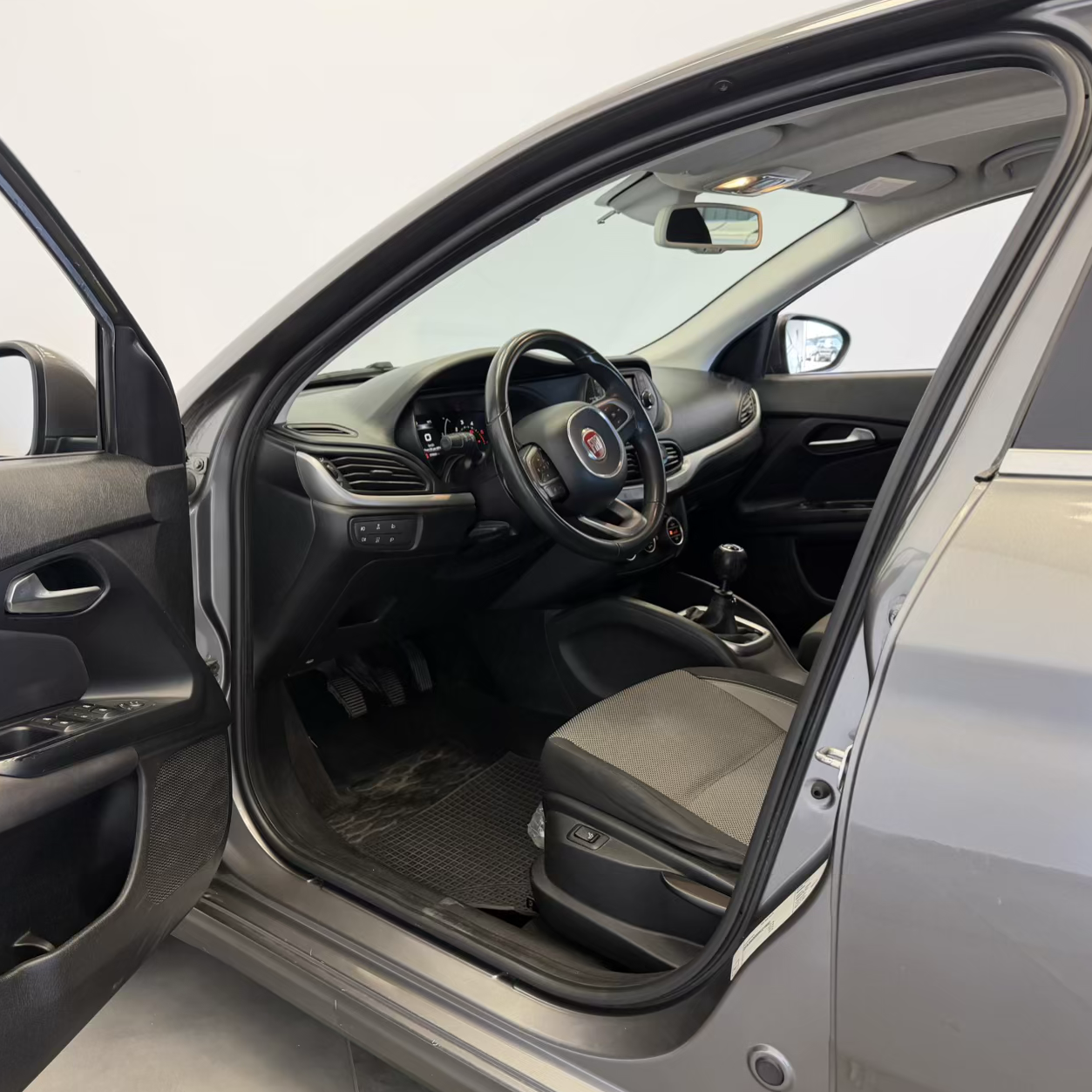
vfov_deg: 55.6
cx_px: 373
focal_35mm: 29
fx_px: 1035
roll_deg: +0.8
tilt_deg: -13.8
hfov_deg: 54.6
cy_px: 542
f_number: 1.78
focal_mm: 6.76
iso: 125
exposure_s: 1/121
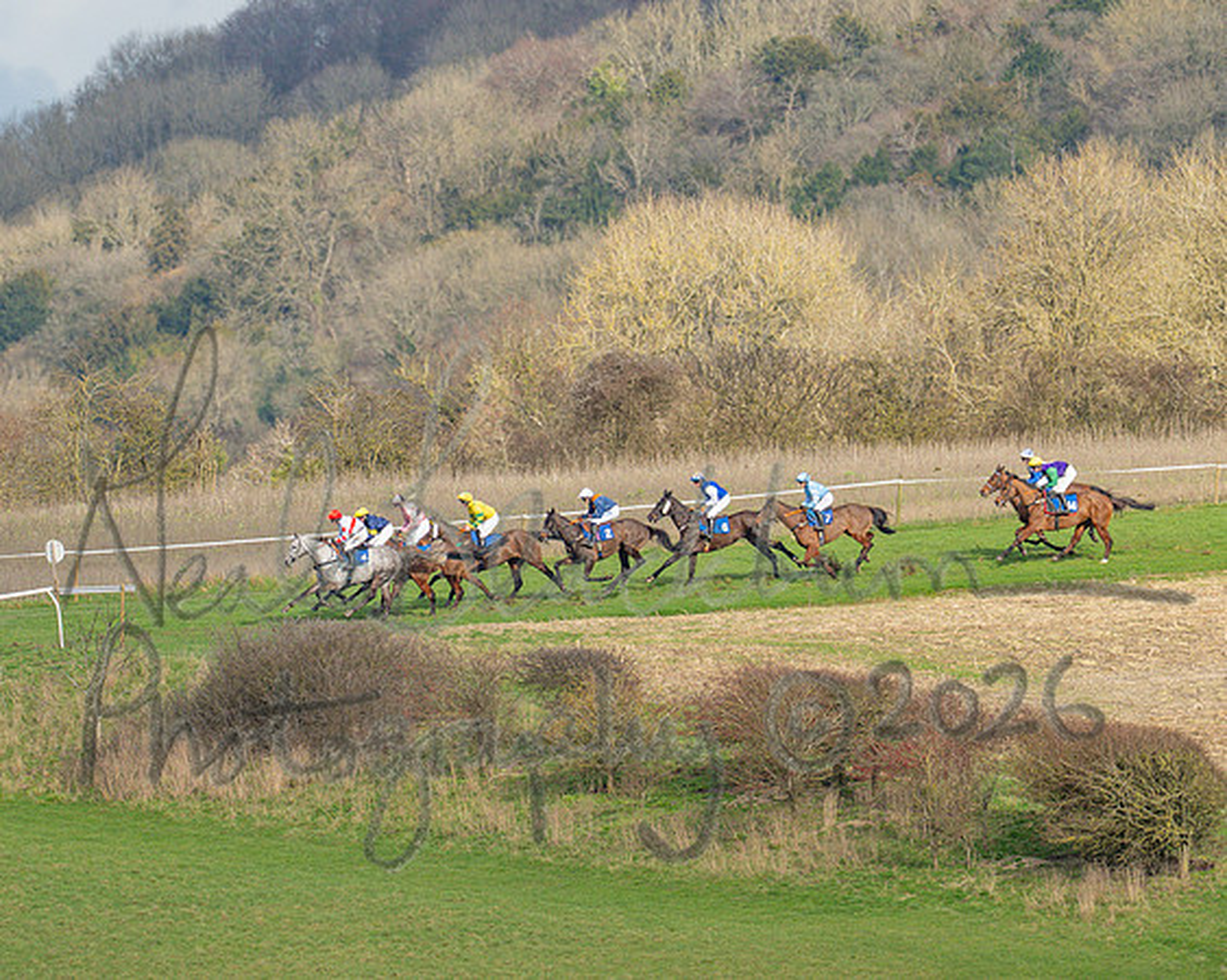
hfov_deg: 2.3
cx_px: 368
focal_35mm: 842
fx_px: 30557
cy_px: 506
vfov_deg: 1.8
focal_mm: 400
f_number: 4.5
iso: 500
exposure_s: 1/2500
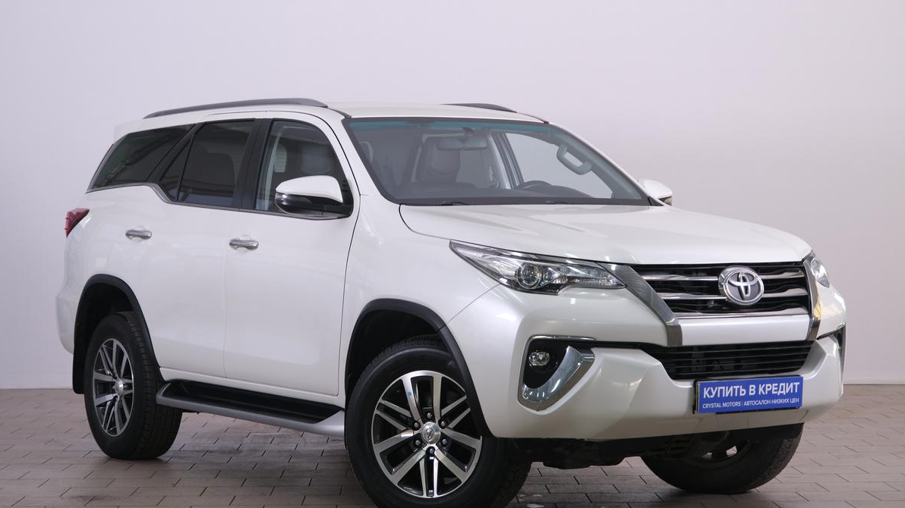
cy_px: 224
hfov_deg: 27.5
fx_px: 1847
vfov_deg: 15.7
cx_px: 452
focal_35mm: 77
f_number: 4
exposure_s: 1/140
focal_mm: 48.5
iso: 400
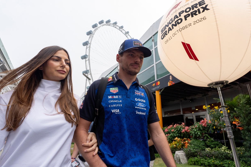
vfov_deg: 59.5
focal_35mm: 21
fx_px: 146
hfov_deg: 81.2
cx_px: 131
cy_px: 81
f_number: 6.3
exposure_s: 1/1250
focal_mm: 20
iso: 2000
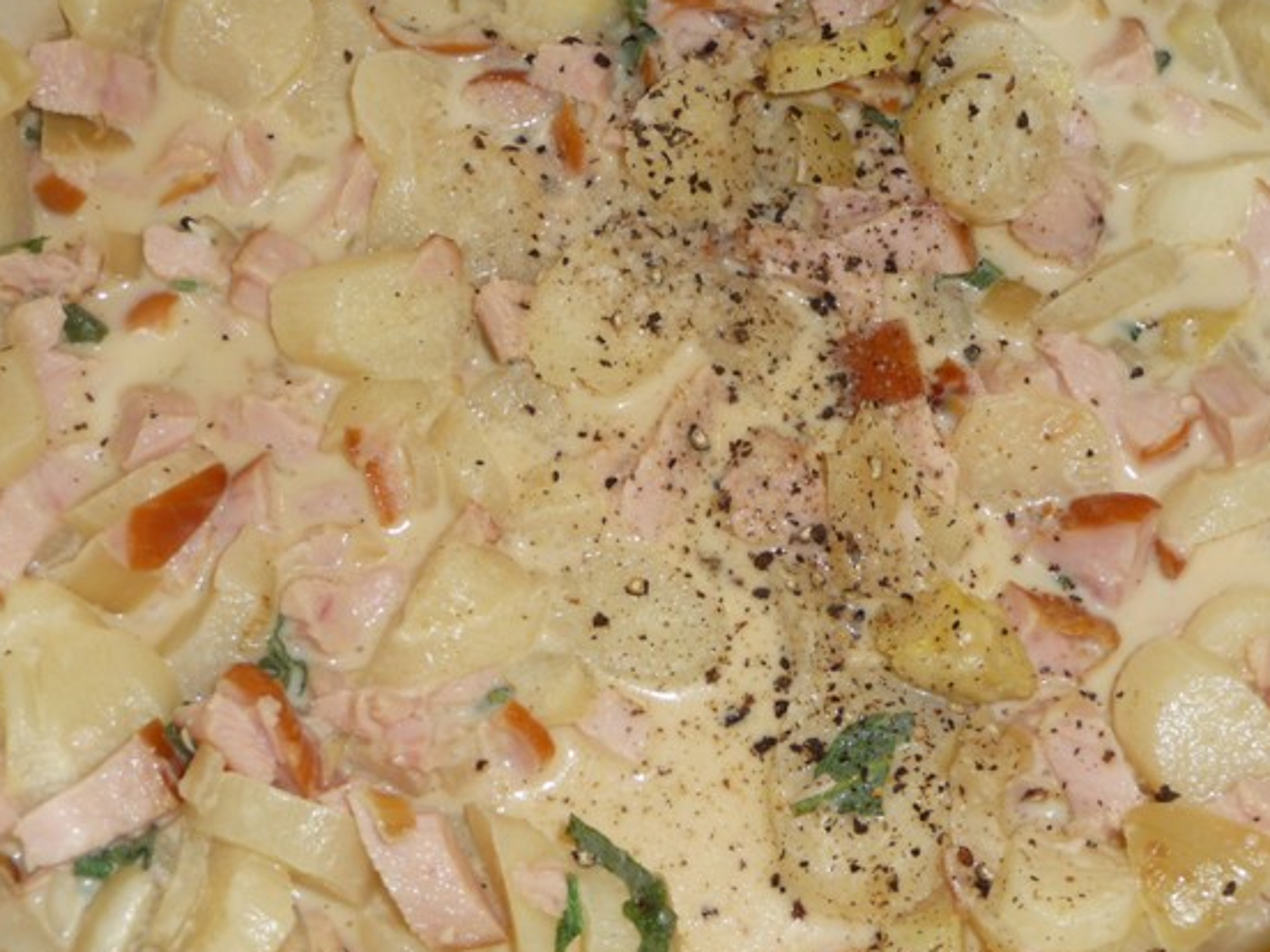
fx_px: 2128
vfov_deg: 25.2
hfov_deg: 33.2
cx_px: 711
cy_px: 414
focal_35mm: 58
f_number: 4.2
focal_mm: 8.5
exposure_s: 1/30
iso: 100
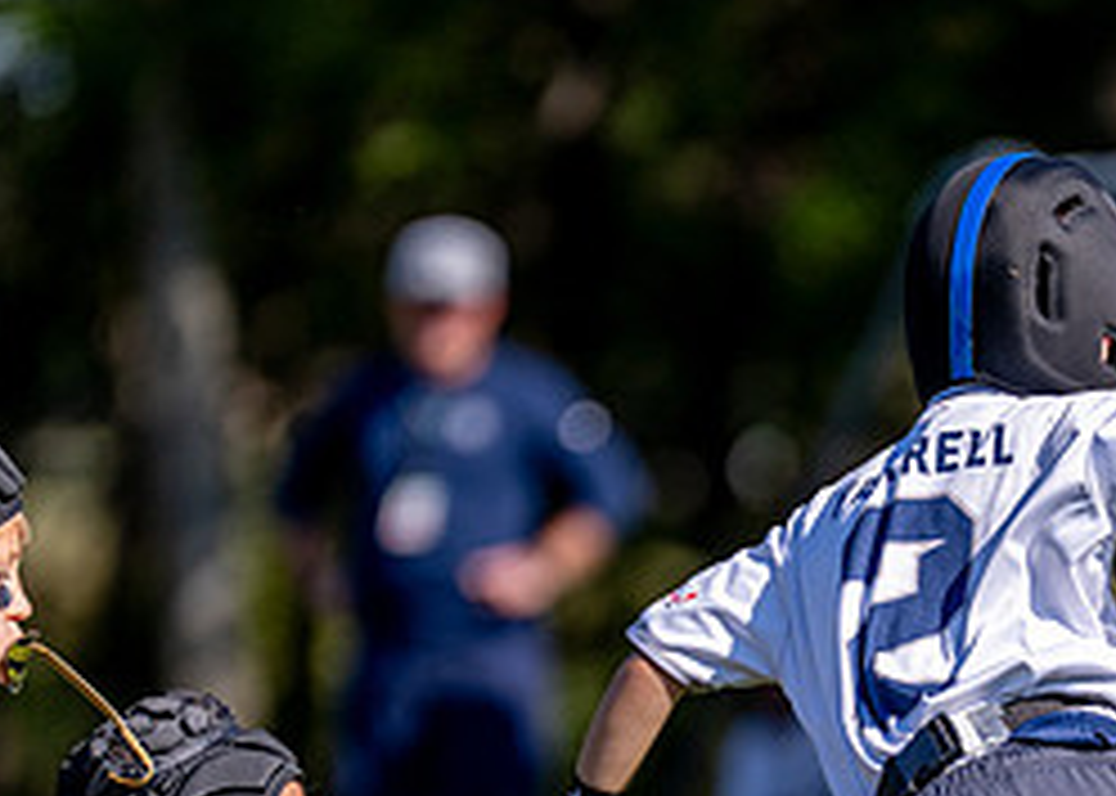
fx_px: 16255
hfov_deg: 3.9
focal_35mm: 513
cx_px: 814
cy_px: 830
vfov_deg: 2.8
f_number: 2.8
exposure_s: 1/5000
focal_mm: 200
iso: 250
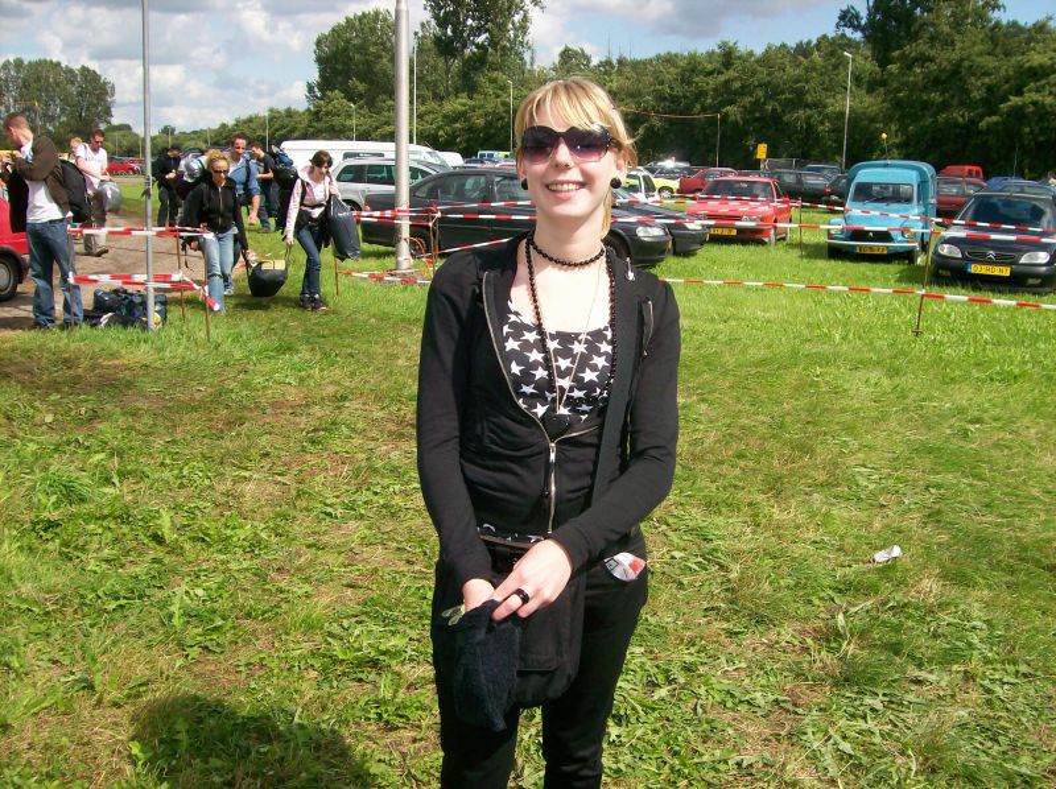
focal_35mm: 36
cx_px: 528
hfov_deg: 51.4
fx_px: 1097
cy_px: 394
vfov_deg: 39.6
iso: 80
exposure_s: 1/610
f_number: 4.8
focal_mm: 6
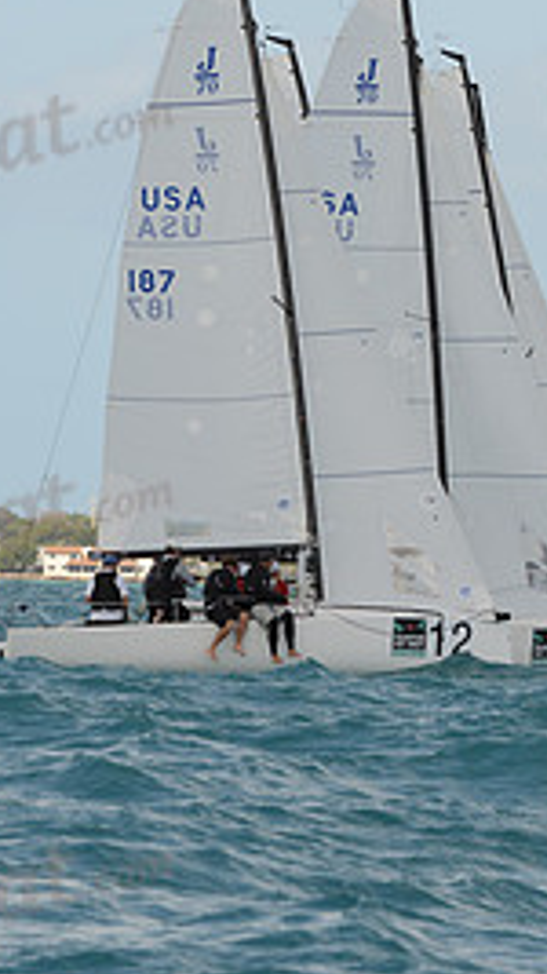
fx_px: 11769
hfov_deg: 2.7
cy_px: 305
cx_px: 365
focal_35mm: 456
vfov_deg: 4.7
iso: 200
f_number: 8
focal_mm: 200
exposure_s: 1/500
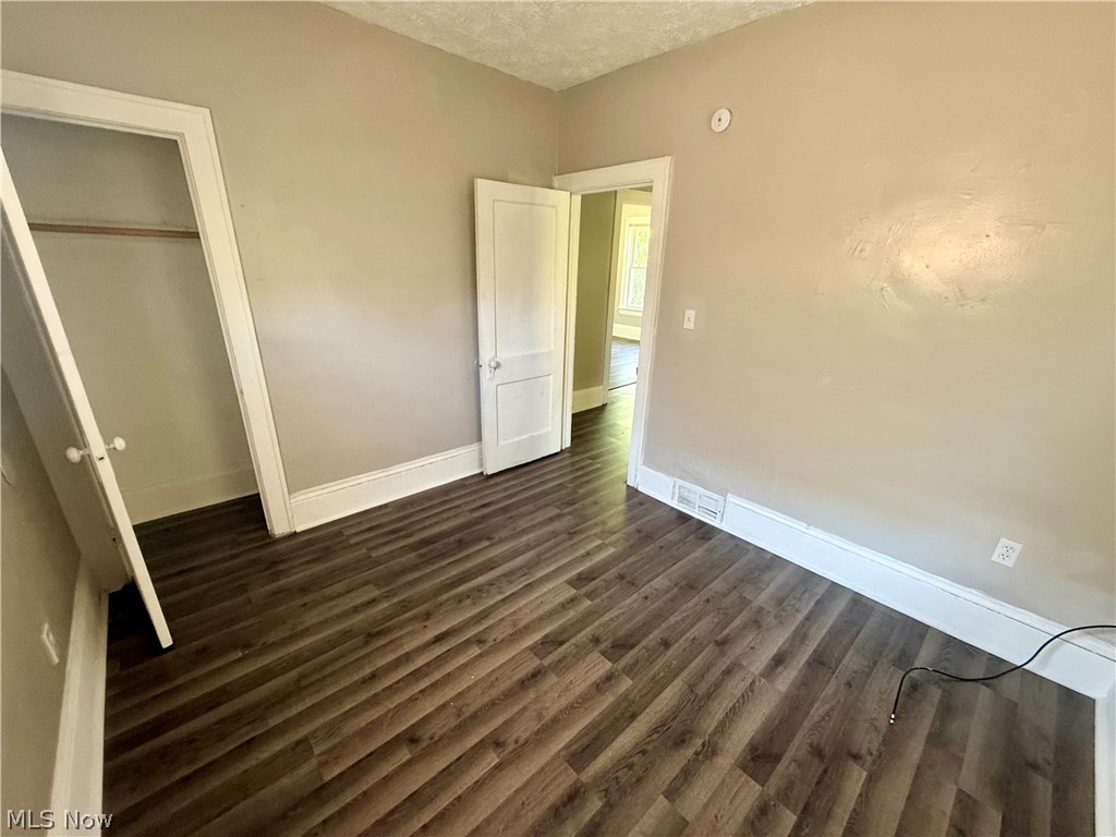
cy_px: 418
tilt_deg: -19.4
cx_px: 558
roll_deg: -1.7
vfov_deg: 85.7
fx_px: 451
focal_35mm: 14
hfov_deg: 102.1
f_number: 2.2
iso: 320
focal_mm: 2.22
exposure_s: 1/61
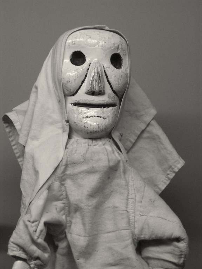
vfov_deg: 22.5
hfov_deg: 17.0
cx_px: 101
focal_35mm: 87
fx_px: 677
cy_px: 134
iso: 160
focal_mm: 14.3
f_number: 4.3
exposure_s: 1/23.4
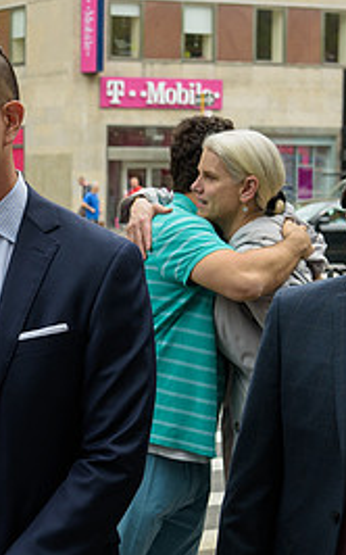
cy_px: 283
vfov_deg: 18.8
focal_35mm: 111
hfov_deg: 11.6
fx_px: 1677
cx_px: -40
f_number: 5
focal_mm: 50
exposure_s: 1/250
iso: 200
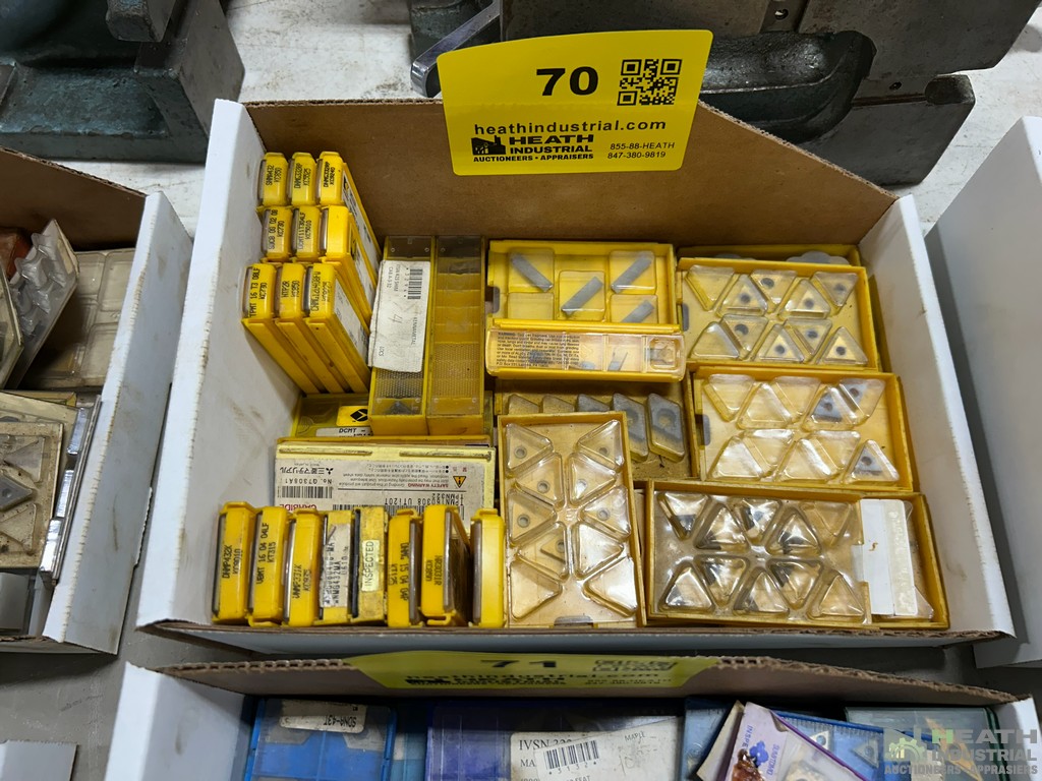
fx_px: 783
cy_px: 390
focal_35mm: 26
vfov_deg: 53.1
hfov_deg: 67.3
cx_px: 521
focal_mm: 5.7
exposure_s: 1/120
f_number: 1.5
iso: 100
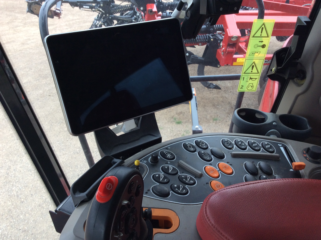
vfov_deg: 44.1
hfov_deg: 56.9
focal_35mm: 32
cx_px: 160
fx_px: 296
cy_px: 120
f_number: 2.4
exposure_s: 1/120
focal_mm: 3.3
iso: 32
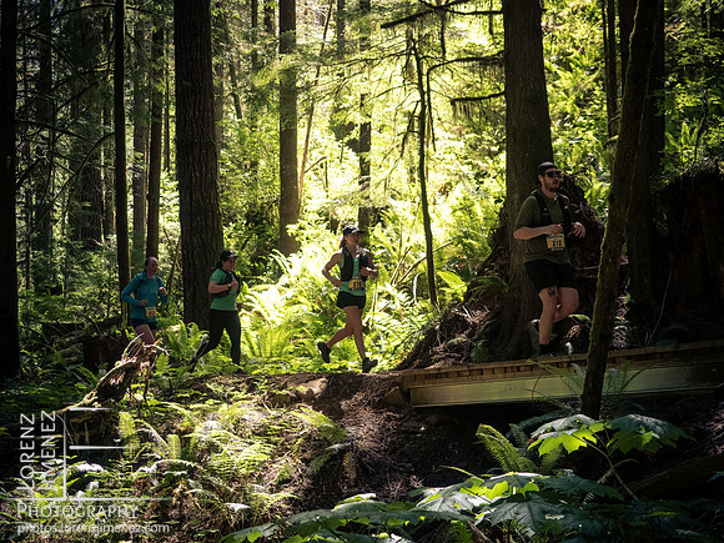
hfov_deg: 27.7
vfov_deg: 20.9
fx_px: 1468
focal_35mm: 70
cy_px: 272
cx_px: 362
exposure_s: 1/1000
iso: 1250
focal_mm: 34
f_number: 2.8
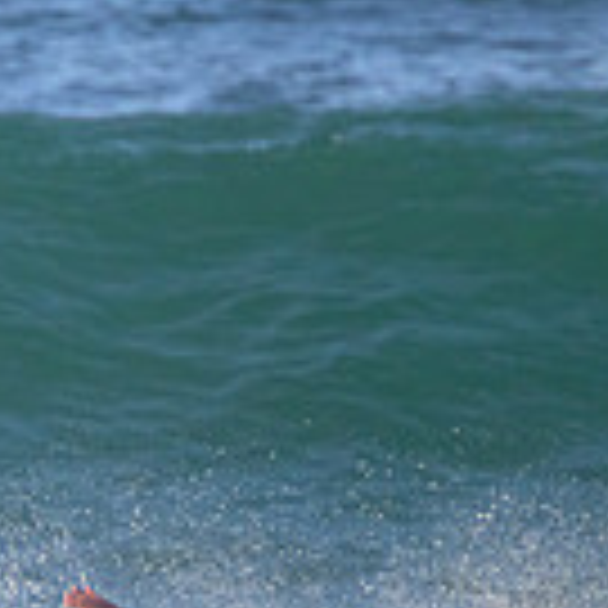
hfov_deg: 0.6
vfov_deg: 0.6
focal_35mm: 2926
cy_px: 867
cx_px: -437
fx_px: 58144
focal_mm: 800
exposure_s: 1/1600
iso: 2000
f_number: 11
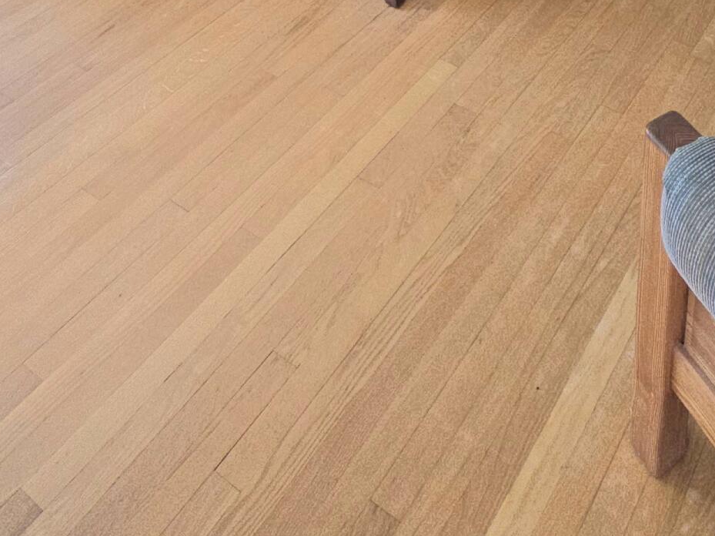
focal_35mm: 42
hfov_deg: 43.5
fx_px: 867
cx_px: 526
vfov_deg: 24.3
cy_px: -321
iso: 80
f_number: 2.2
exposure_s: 1/60.2
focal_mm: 2.2
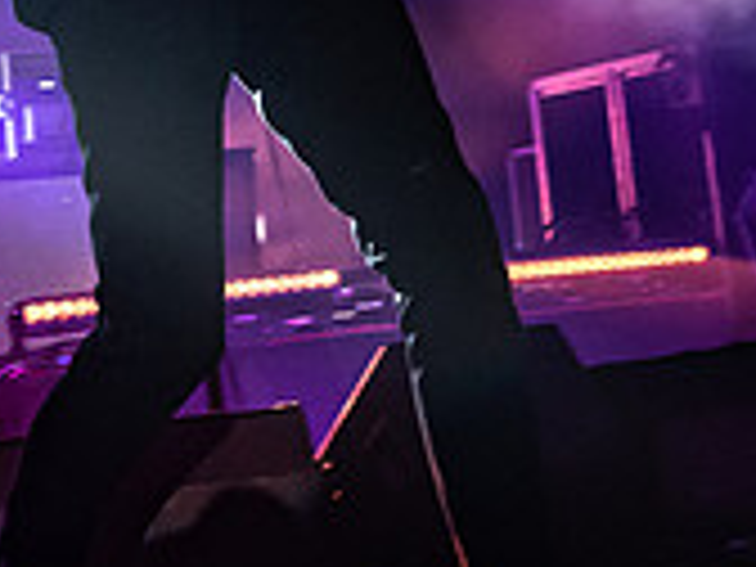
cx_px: 421
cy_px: -244
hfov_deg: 14.1
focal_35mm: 140
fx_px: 3058
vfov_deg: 10.3
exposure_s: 1/160
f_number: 8
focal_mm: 31
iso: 1600
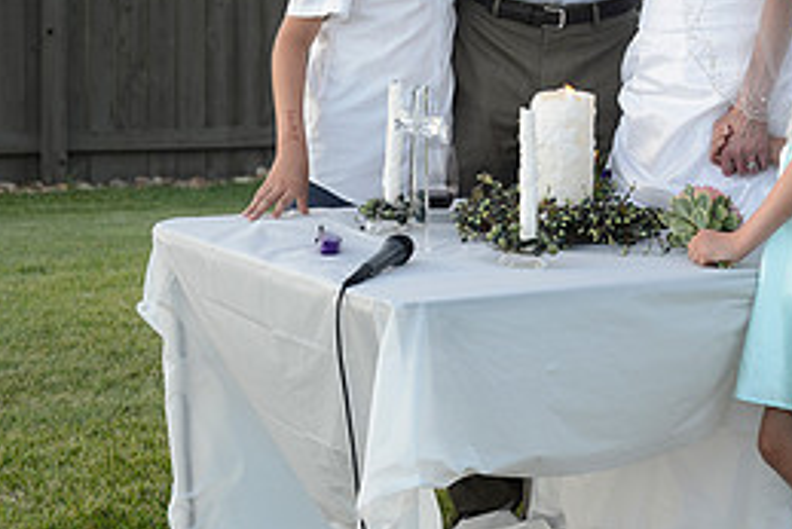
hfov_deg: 17.6
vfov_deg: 12.2
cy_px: 81
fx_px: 2465
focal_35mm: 112
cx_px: 865
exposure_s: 1/200
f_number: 4.5
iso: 200
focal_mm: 50
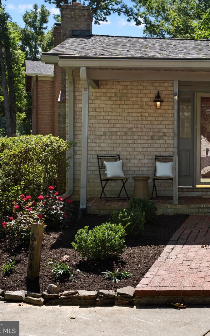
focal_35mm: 54
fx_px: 493
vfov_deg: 37.7
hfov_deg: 22.9
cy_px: 168
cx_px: 221
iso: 100
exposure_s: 1/60
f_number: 8
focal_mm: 34.5
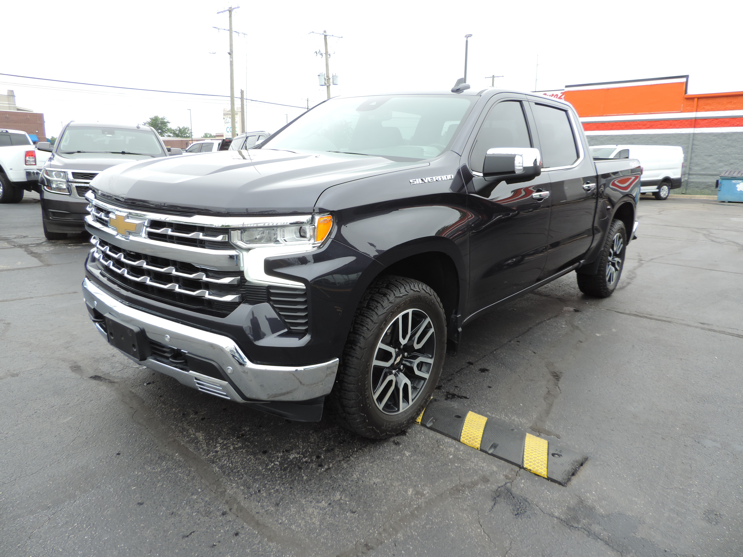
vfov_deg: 56.8
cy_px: 278
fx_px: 515
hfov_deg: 71.6
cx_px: 372
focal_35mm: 24
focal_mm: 4.3
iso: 80
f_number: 3
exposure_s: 1/160
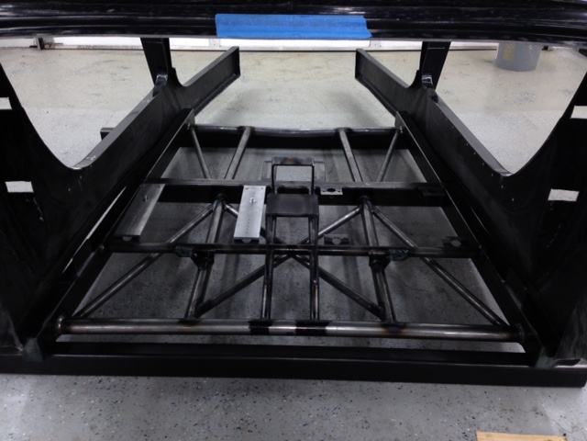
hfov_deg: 55.4
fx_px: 560
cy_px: 220
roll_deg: +0.6
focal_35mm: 33
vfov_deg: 42.9
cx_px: 294
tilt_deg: -30.4
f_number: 2.4
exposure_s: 1/22
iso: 50
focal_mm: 4.12
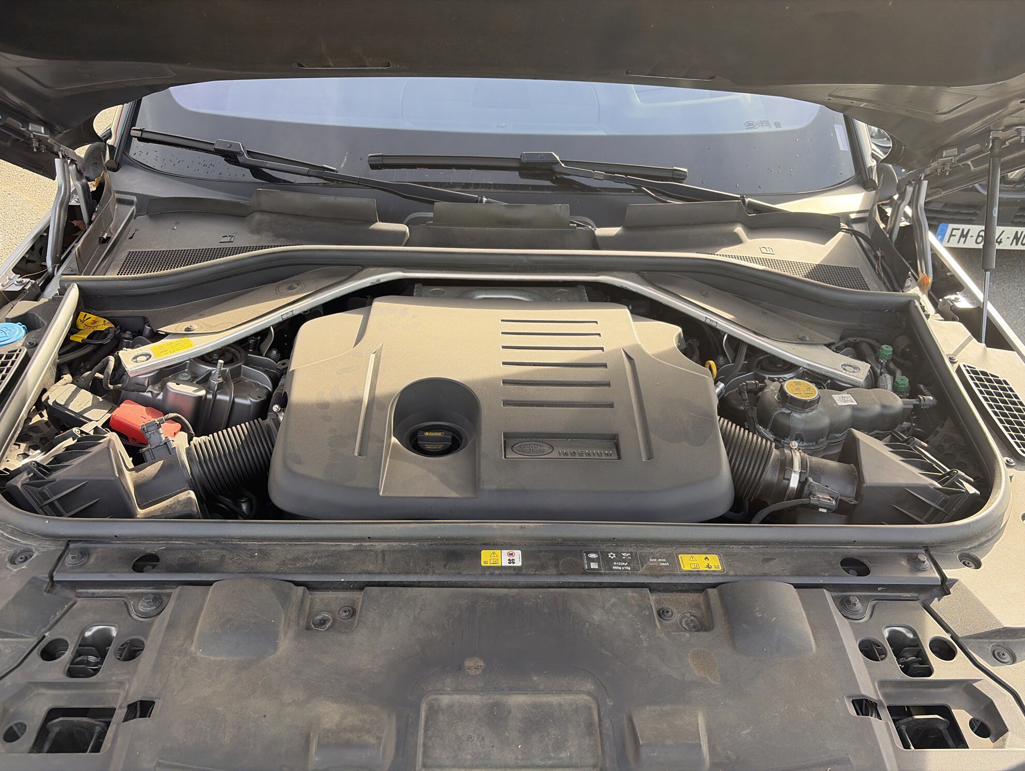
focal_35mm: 26
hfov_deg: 67.3
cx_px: 512
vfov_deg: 53.1
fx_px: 770
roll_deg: -5.1
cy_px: 386
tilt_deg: -35.8
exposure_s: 1/331
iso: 50
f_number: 1.6
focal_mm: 5.96
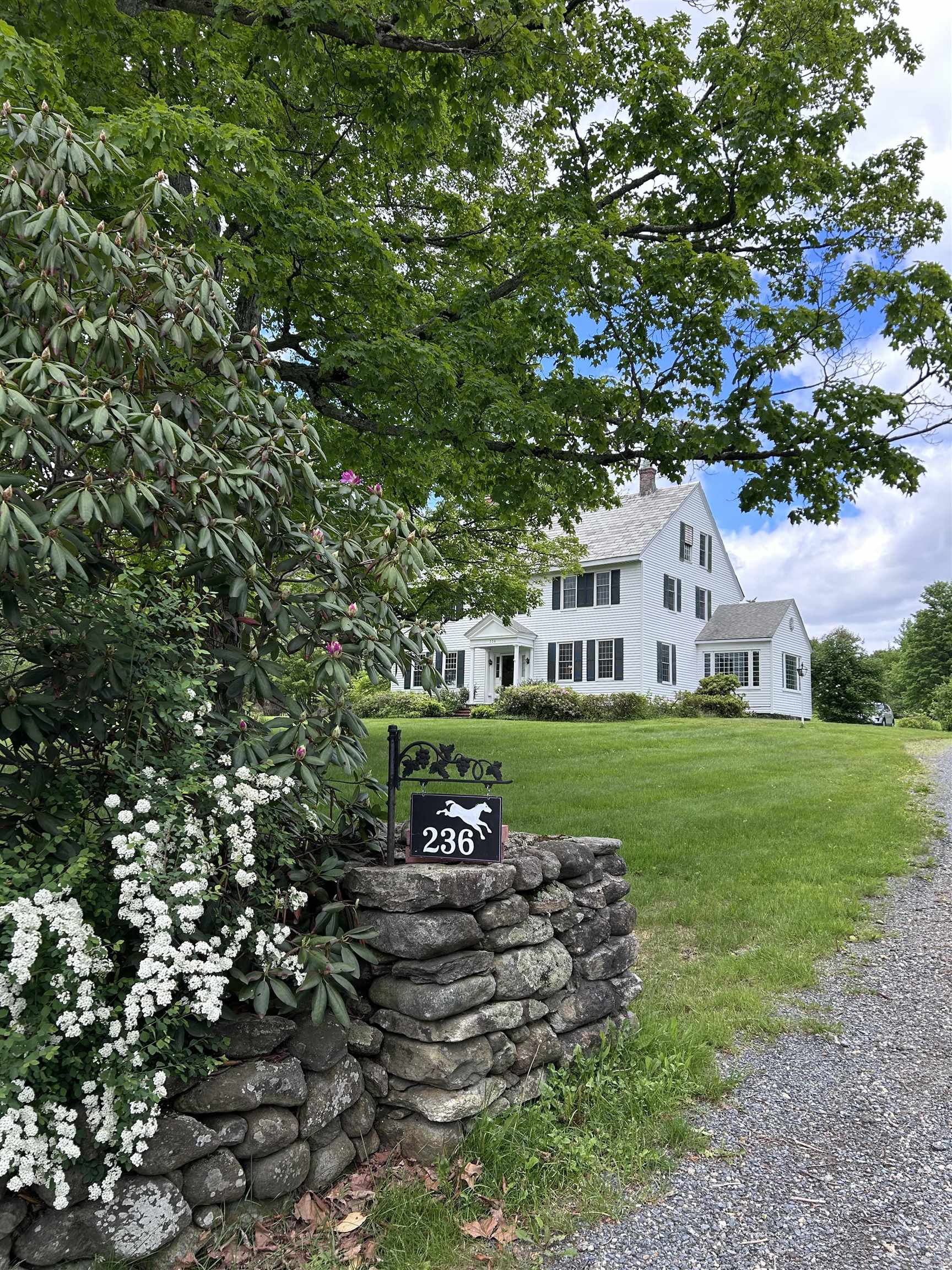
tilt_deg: +5.6
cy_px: 635
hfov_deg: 53.1
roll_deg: -1.0
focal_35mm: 26
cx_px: 476
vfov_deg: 67.3
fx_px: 953
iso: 50
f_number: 1.5
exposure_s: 1/1048
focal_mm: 5.7
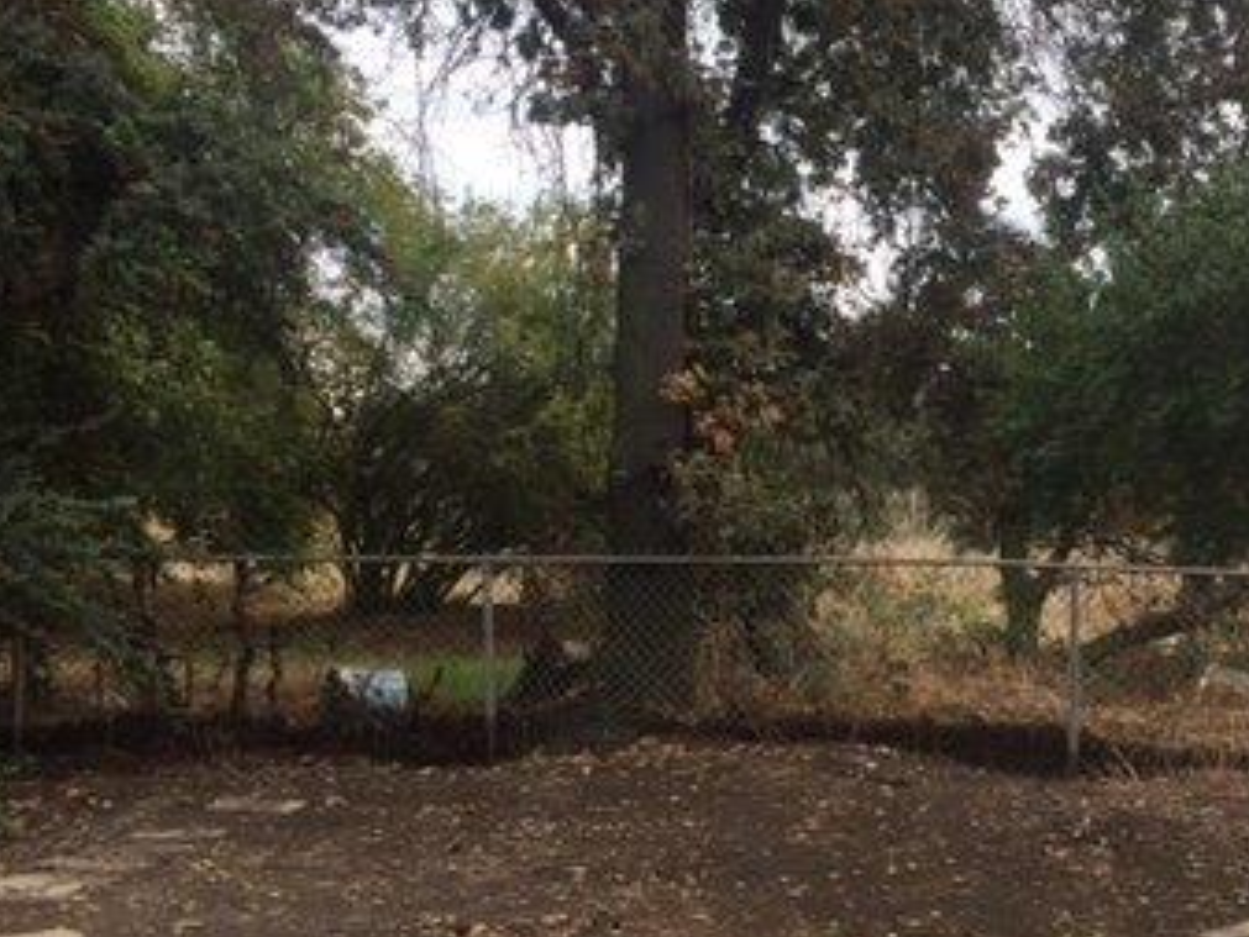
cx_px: 1049
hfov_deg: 33.6
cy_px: 522
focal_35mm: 55
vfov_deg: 26.6
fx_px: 1985
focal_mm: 4.15
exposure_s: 1/384
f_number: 2.2
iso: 32
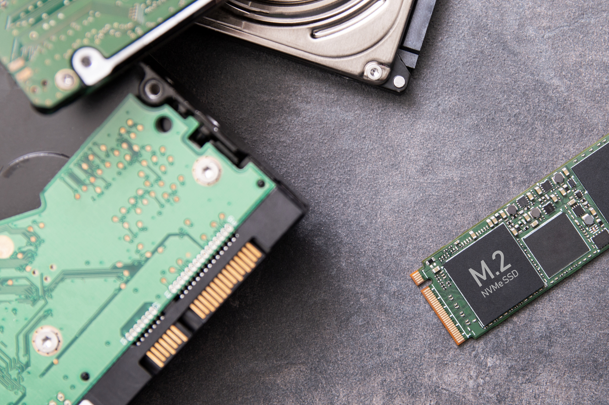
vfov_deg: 12.7
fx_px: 1825
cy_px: 219
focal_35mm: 108
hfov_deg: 18.9
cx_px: 361
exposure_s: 1/160
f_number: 4
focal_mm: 50
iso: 100
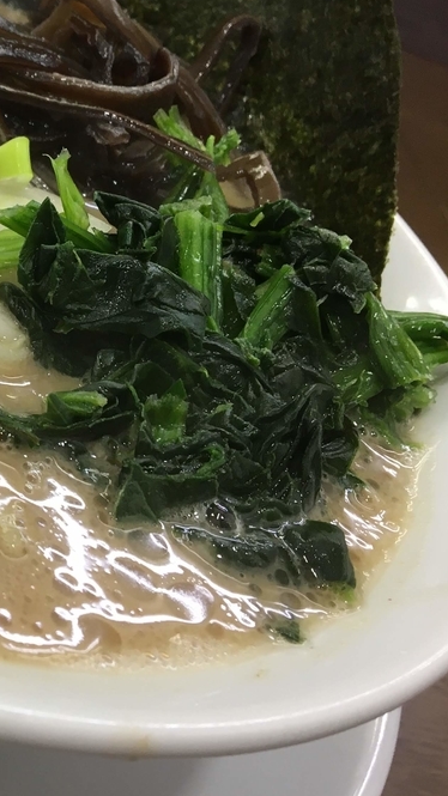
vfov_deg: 36.2
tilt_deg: -33.6
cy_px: 267
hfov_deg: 19.2
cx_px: -161
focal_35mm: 57
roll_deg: -25.2
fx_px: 1204
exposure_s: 1/33
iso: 64
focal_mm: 4.15
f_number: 2.2
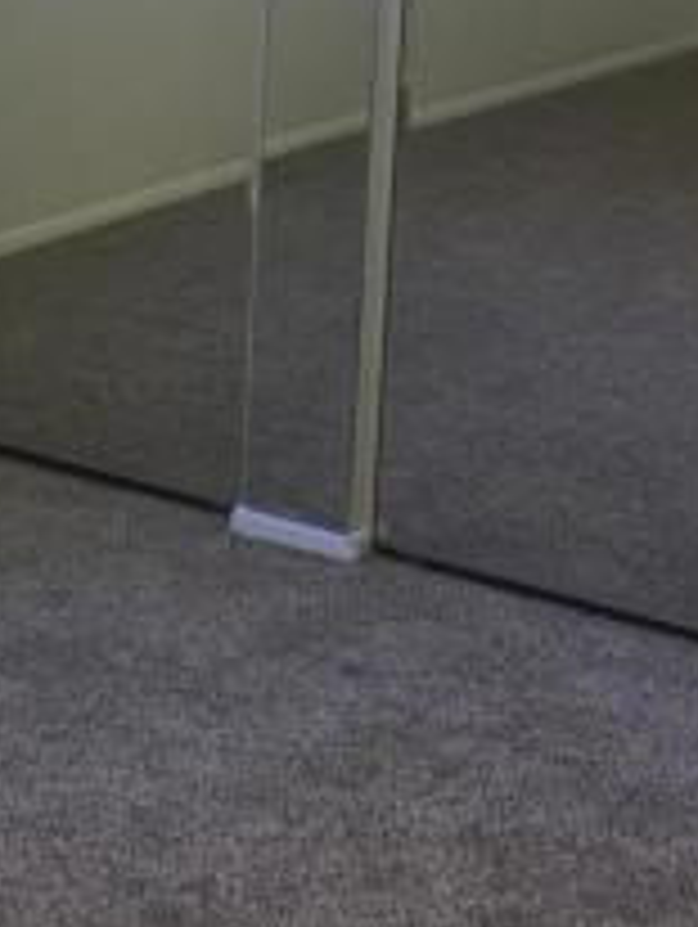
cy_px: 189
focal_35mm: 108
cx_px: -108
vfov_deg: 18.0
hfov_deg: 13.4
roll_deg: -0.8
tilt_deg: -10.1
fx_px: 2898
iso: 32
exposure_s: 1/15
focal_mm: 4.15
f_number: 2.2
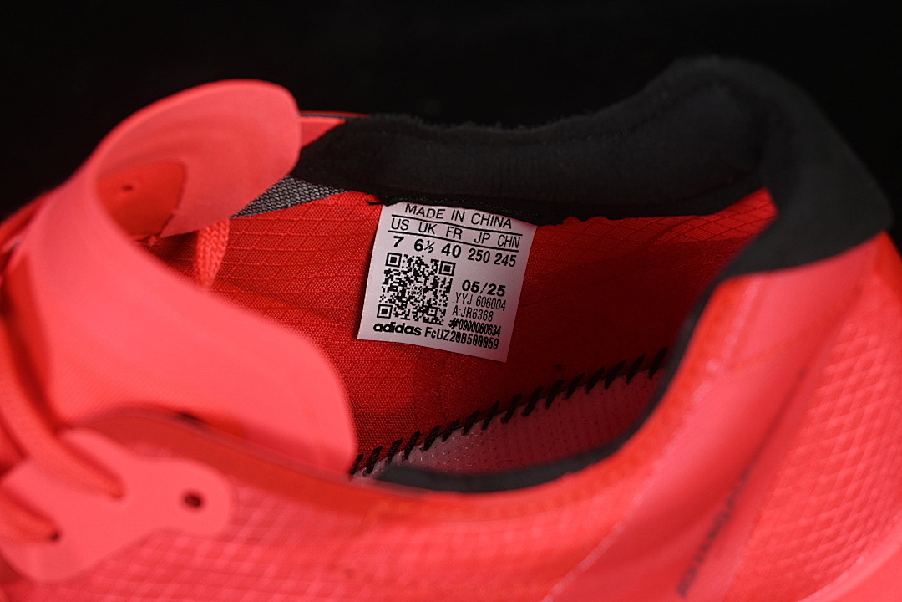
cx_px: 451
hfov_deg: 27.0
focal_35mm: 75
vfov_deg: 18.2
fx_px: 1879
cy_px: 301
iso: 160
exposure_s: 1/80
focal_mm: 50
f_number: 7.1
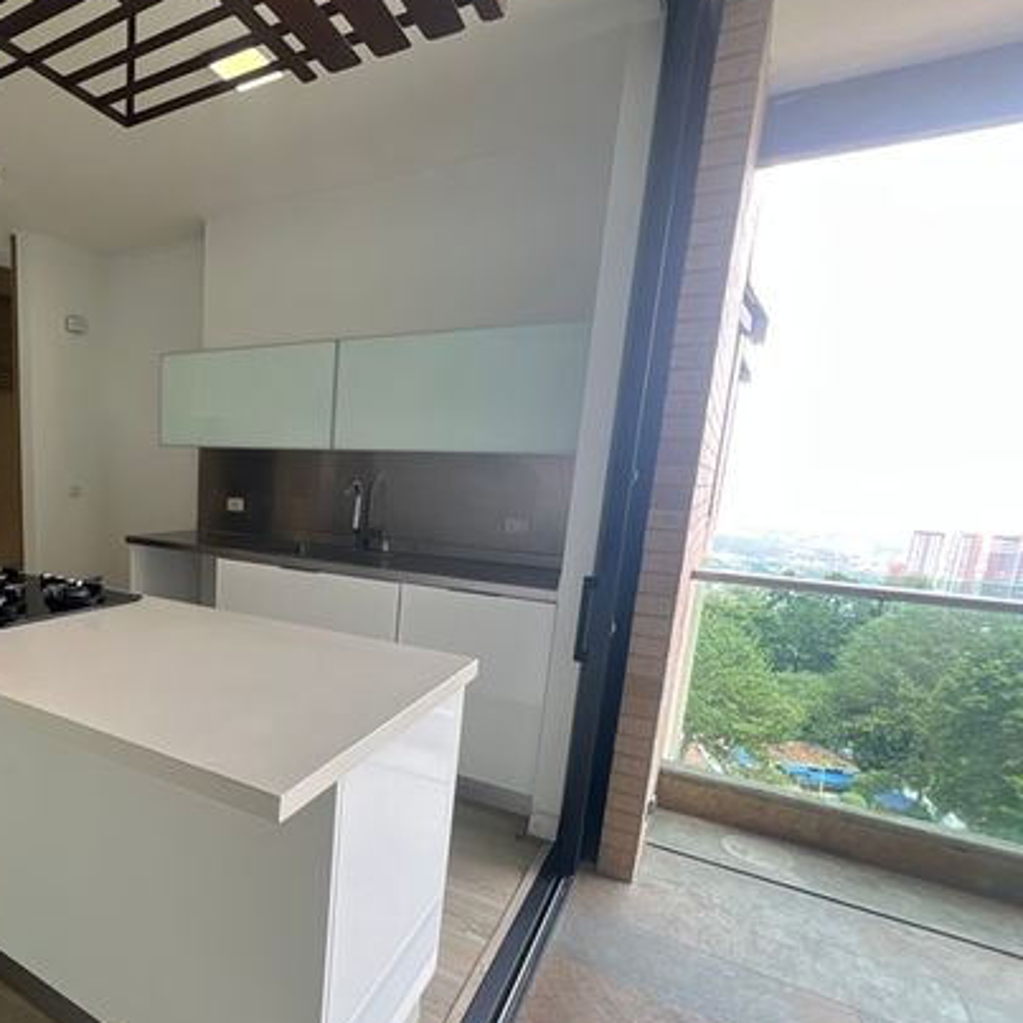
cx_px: 245
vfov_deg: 77.1
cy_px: 597
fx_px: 635
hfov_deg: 71.9
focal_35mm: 19
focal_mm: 1.57
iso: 64
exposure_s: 1/120
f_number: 1.8
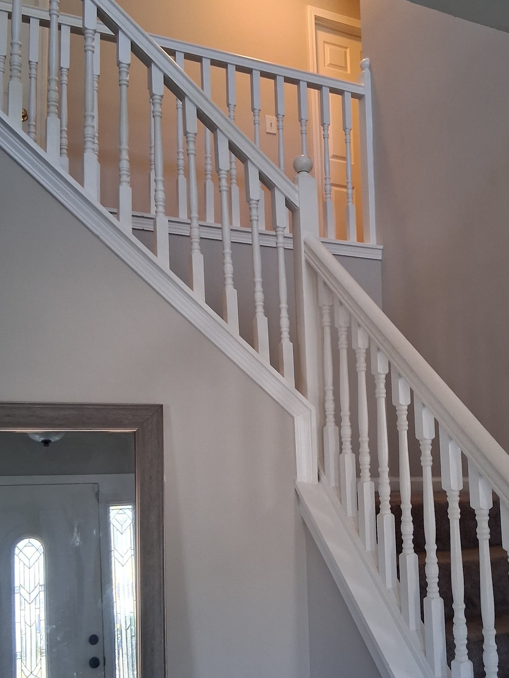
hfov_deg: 37.5
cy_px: 370
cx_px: 323
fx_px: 745
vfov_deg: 48.9
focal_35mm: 38
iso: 400
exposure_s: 1/60
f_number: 1.8
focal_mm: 3.98
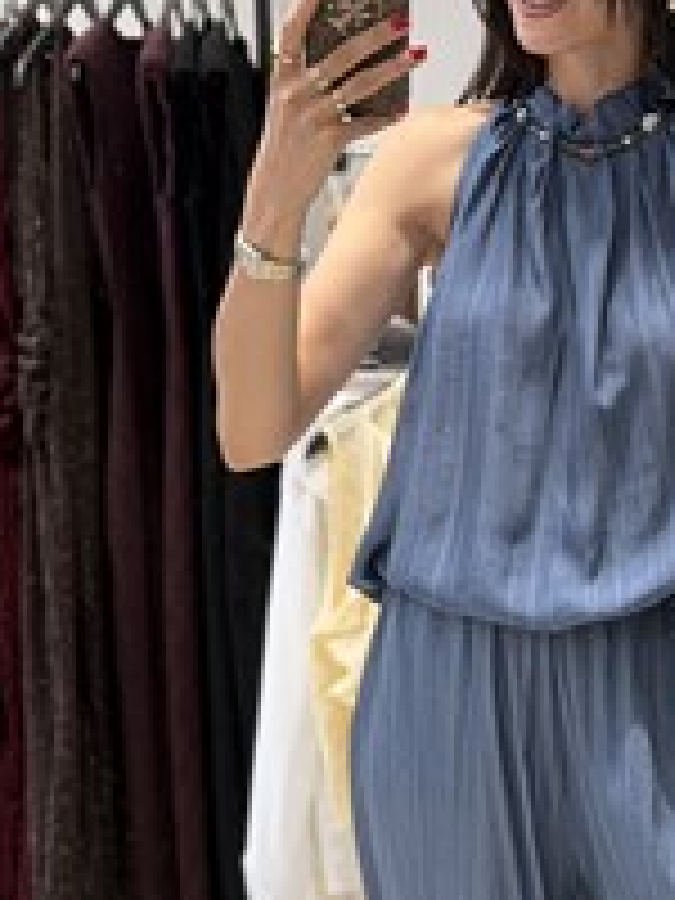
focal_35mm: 107
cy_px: 675
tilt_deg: -22.4
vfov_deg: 18.3
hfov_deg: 13.8
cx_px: 484
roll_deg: +0.7
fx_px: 2782
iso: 80
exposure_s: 1/100
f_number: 1.78
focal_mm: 6.76
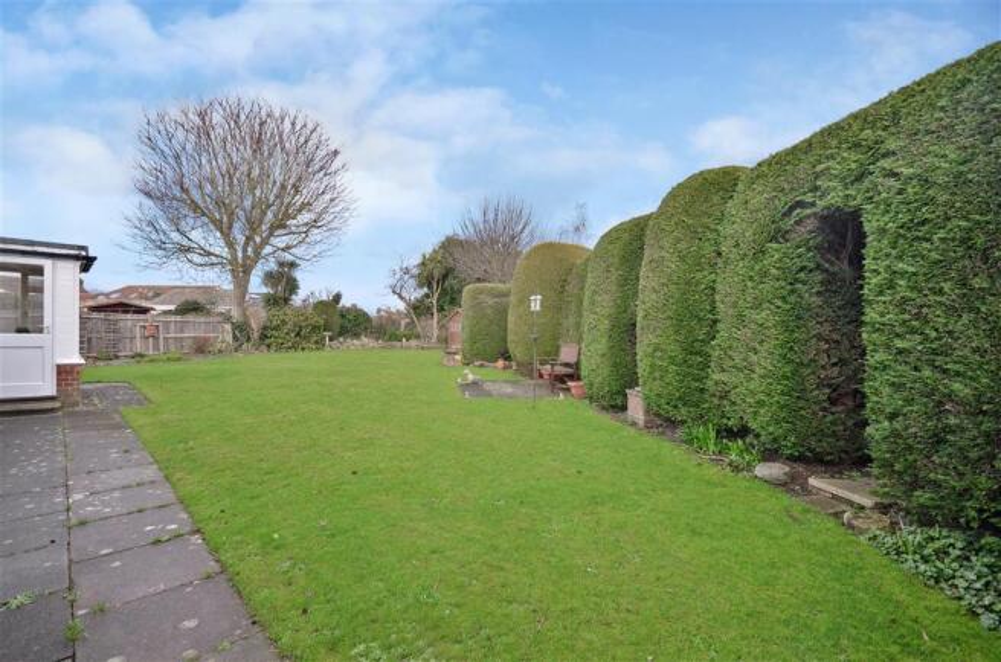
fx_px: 416
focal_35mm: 15
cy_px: 331
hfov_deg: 100.5
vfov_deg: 77.0
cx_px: 500
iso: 640
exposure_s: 1/320
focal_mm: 10
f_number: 7.1
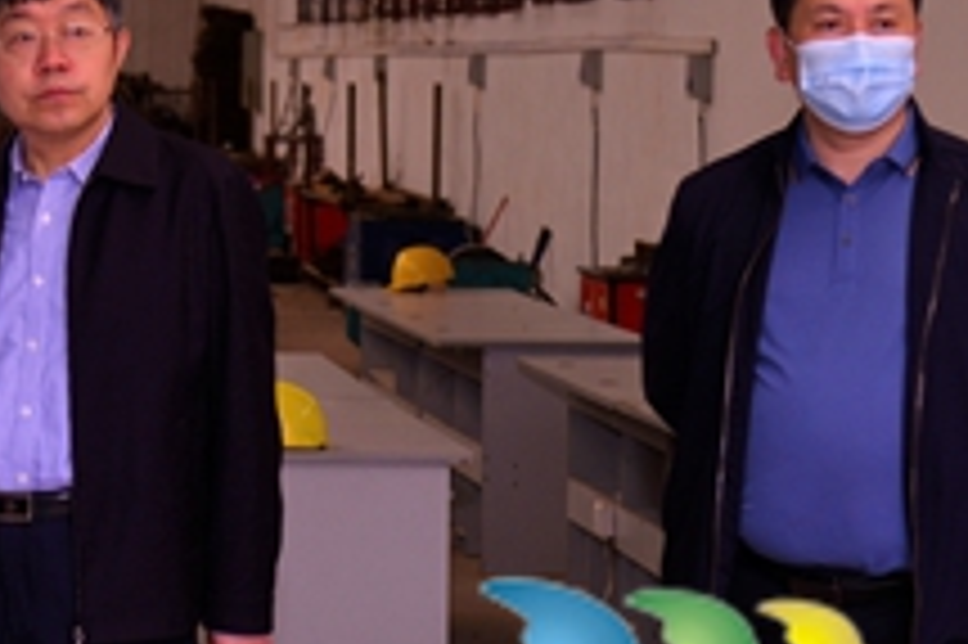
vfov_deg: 9.9
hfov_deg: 14.8
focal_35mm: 137
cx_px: 23
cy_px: 47
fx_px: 3681
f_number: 4
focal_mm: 46
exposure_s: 1/125
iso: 400
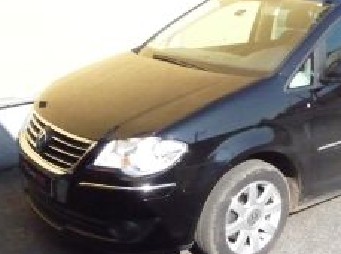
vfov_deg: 29.6
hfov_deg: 38.2
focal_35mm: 49
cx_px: 246
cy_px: 117
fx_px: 482
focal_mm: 4.7
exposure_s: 1/1300
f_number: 8
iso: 1600
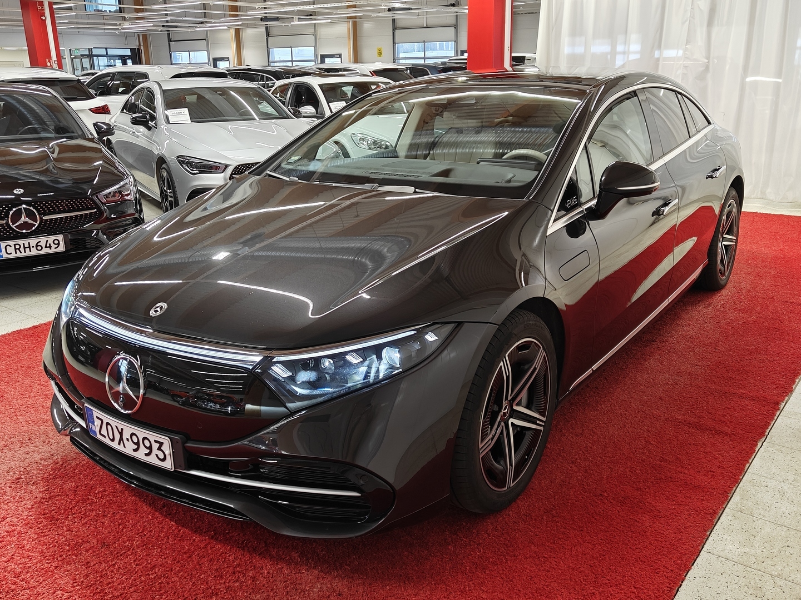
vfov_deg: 44.2
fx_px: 740
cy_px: 300
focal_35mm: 32
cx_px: 400
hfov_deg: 56.8
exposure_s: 1/50
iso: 80
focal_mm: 5.59
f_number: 1.8
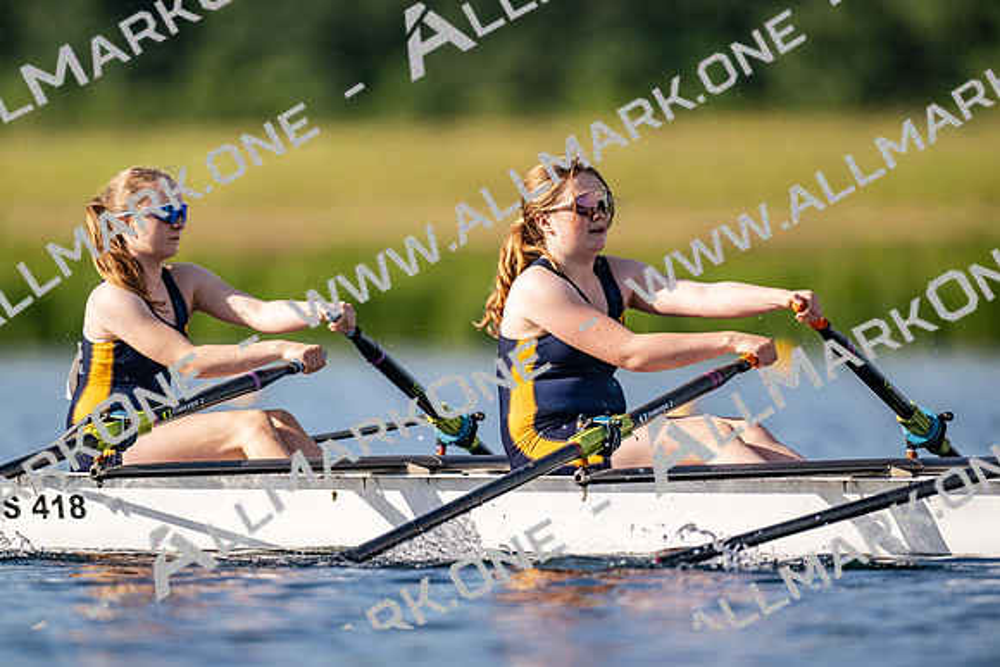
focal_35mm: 600
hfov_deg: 3.4
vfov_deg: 2.3
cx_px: 500
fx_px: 16670
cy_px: 334
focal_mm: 600
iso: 250
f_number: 4
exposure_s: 1/2500
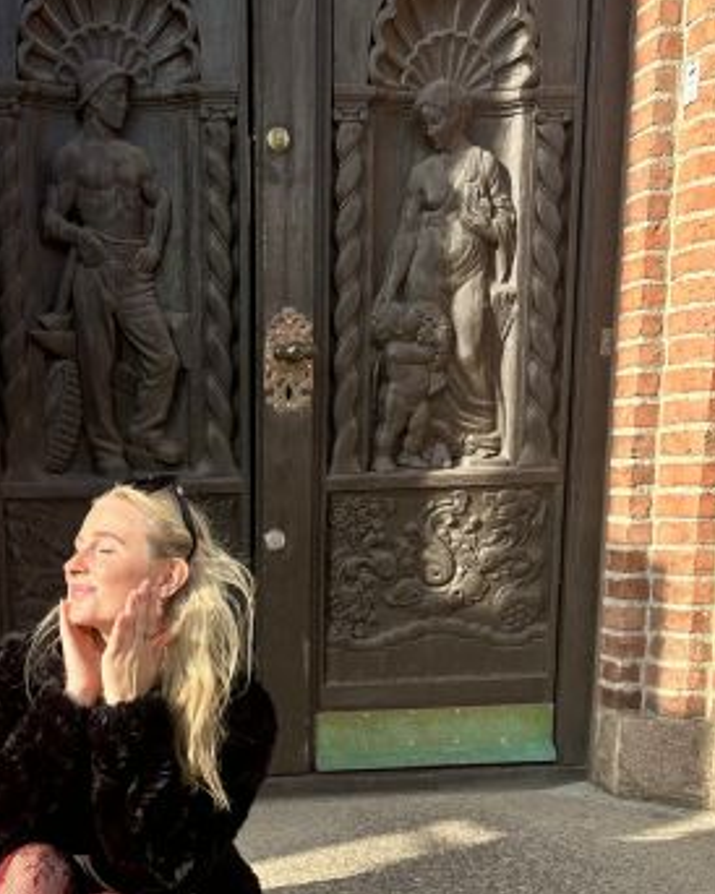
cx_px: 149
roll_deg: +0.6
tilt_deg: -11.6
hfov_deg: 35.4
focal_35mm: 41
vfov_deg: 42.7
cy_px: 719
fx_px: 1085
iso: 80
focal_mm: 6.86
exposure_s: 1/2591
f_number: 1.78
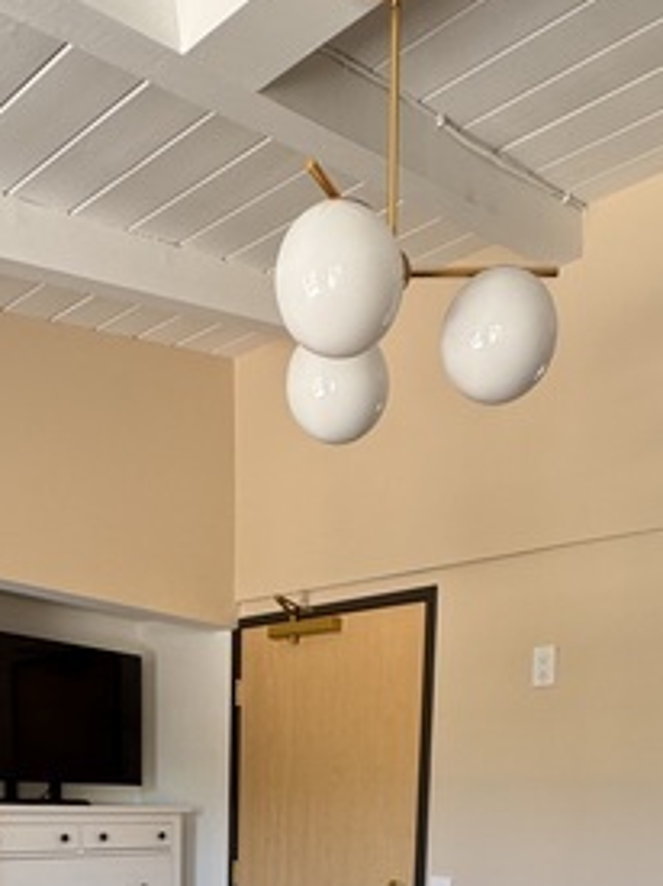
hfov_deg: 41.7
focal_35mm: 34
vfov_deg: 44.8
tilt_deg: -6.0
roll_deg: -1.2
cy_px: 907
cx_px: 309
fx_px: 869
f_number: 2.2
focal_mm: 2.22
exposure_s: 1/99
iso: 160
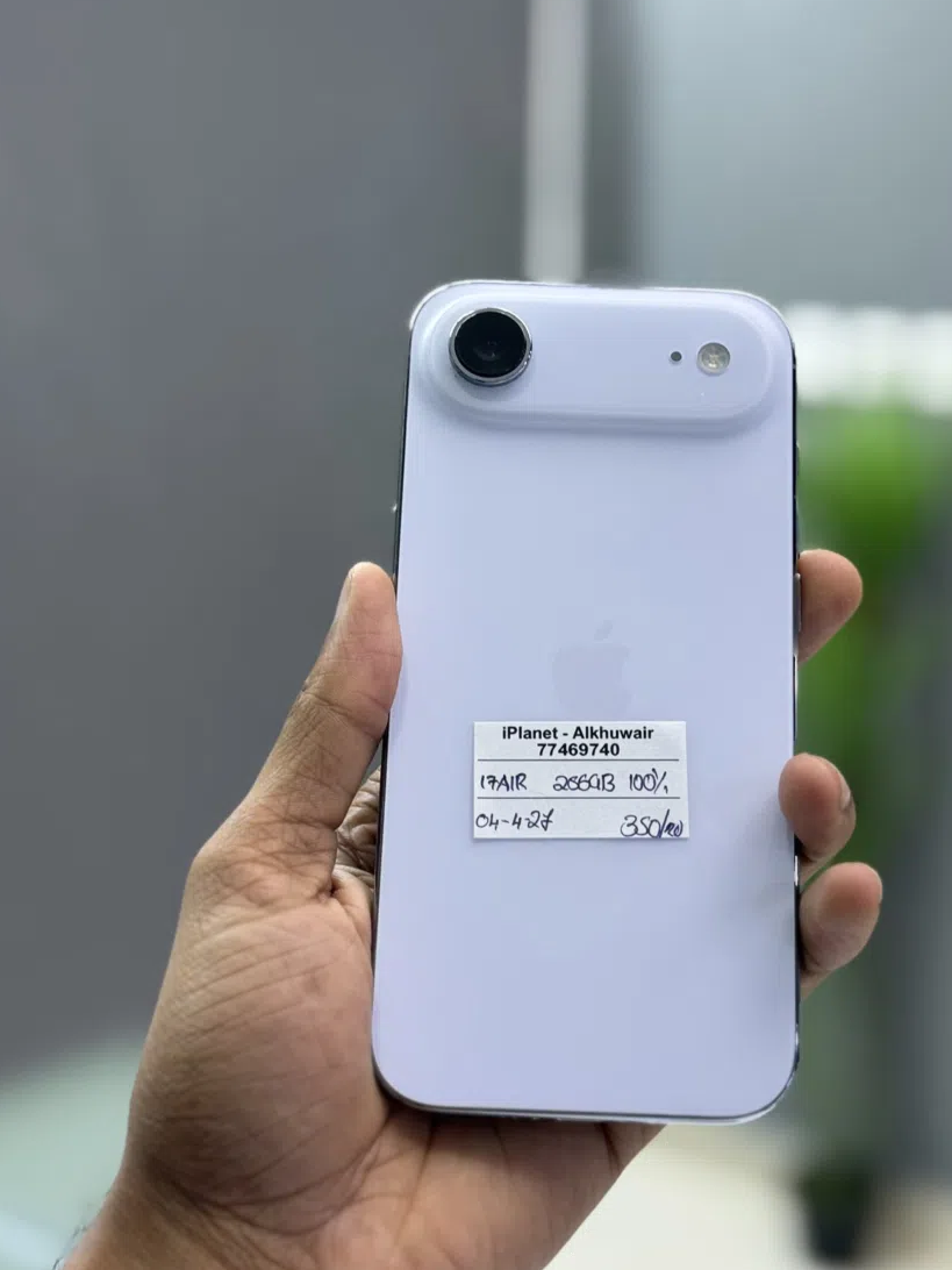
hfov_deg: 24.4
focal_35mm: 60
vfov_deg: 32.2
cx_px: 538
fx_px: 2200
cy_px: 581
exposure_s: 1/50
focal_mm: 6.76
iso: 50
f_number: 1.78
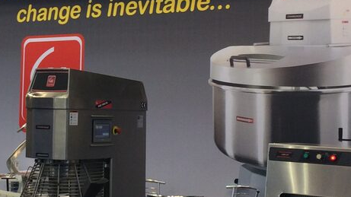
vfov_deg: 12.5
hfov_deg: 21.7
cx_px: 27
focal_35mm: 96
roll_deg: -2.2
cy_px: 23
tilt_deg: +3.7
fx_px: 893
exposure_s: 1/100
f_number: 2.2
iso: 50
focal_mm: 4.15
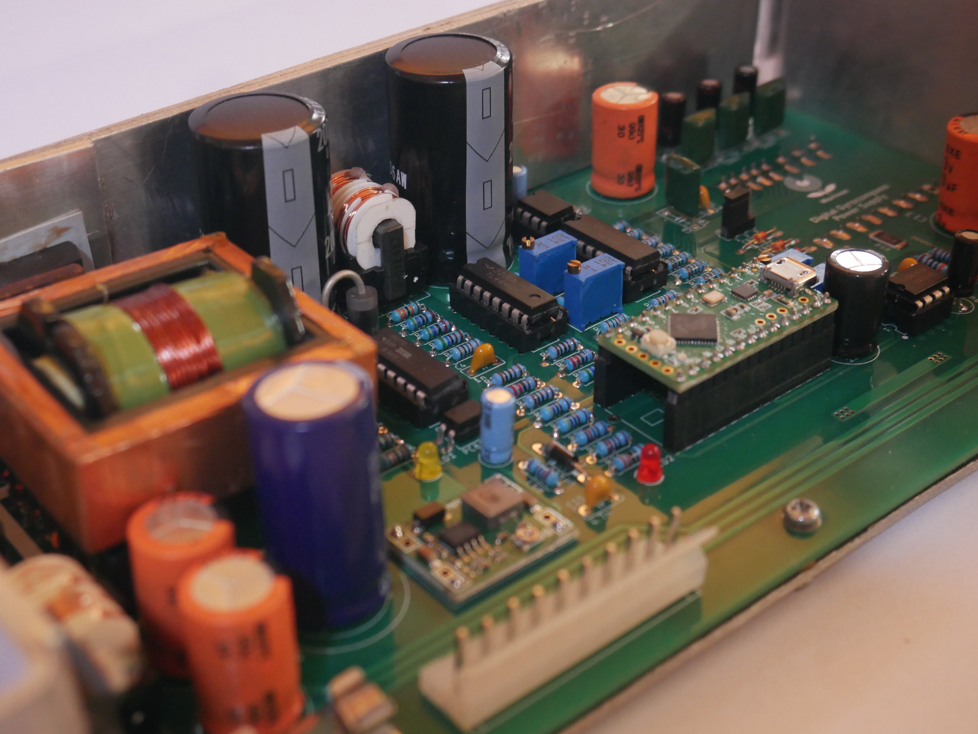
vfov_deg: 31.5
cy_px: 367
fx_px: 1300
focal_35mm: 46
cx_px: 489
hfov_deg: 41.2
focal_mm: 23
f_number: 5.1
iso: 1600
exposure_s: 1/25
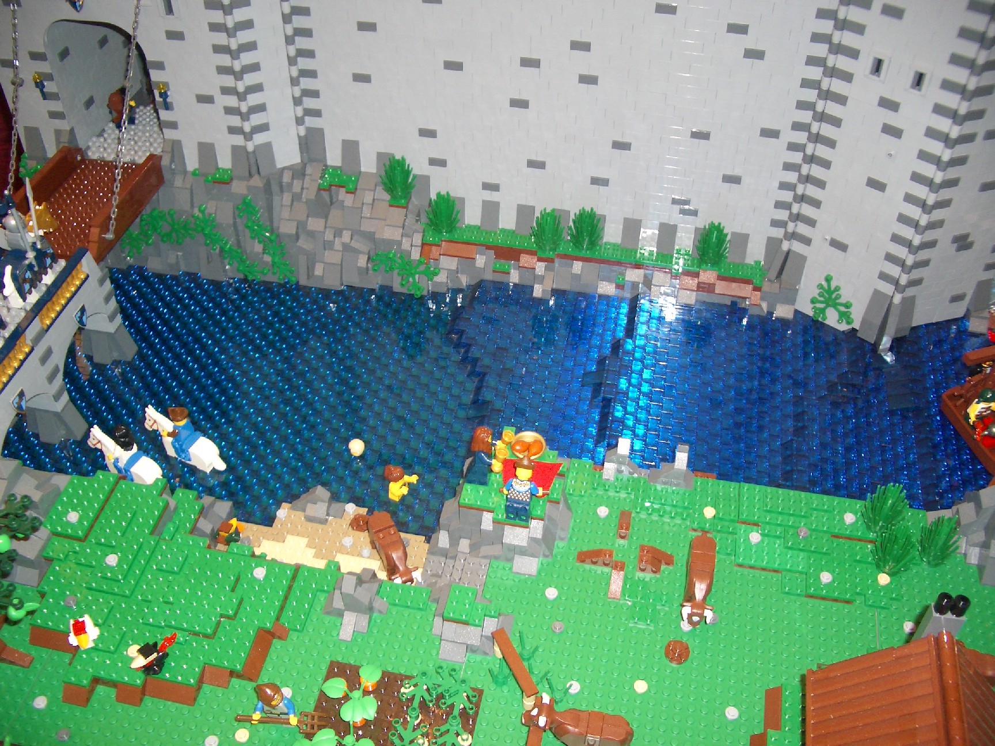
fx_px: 1006
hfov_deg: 52.6
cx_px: 498
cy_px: 373
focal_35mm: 35
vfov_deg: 40.7
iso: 100
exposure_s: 1/60
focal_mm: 5.8
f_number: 2.6
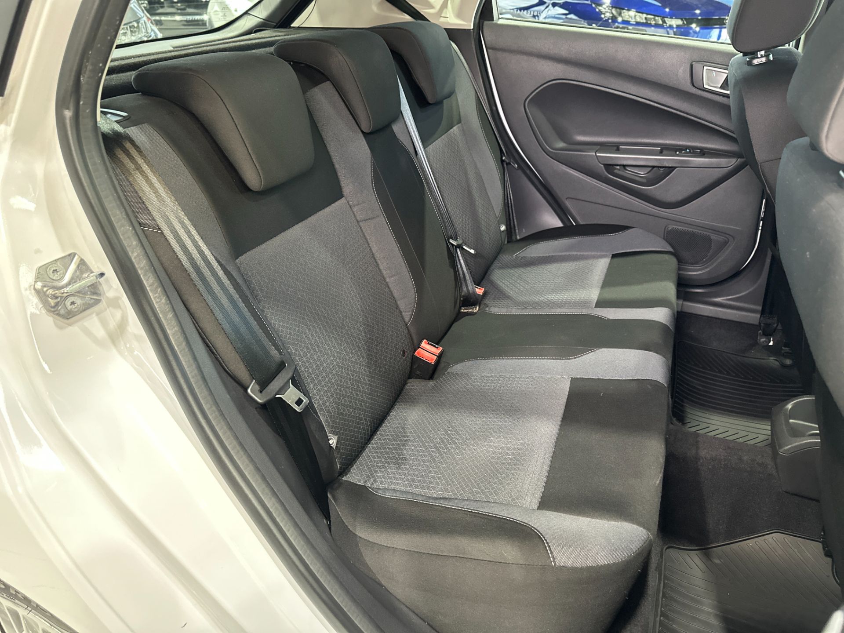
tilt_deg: -29.7
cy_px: 316
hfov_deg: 71.6
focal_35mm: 24
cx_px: 422
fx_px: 585
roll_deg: +0.9
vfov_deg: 56.8
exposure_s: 1/30
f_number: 1.78
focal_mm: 6.86
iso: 800
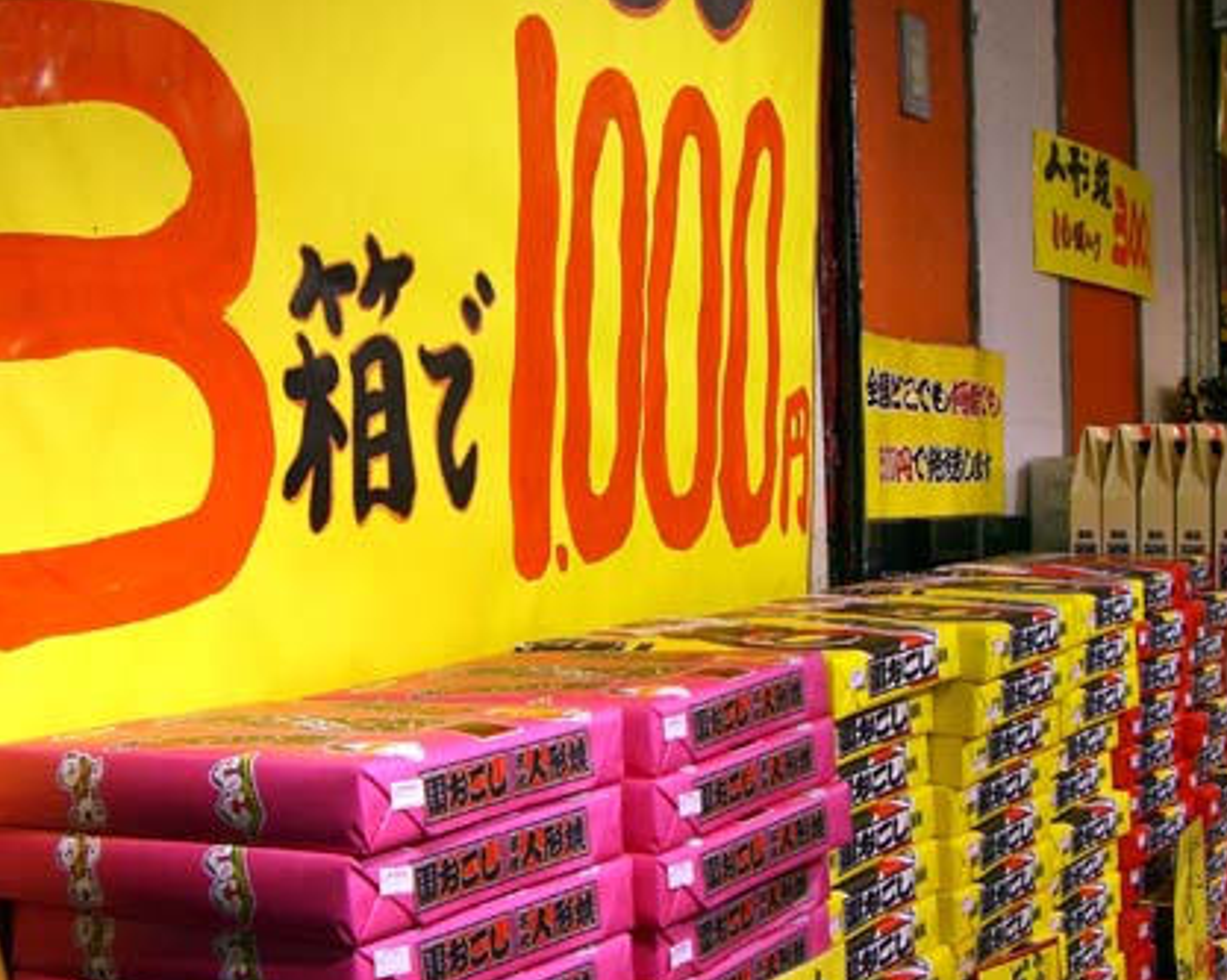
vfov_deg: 30.7
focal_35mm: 49
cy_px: 590
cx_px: 618
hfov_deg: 38.1
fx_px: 1778
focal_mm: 6.2
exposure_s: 1/100
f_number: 4.3
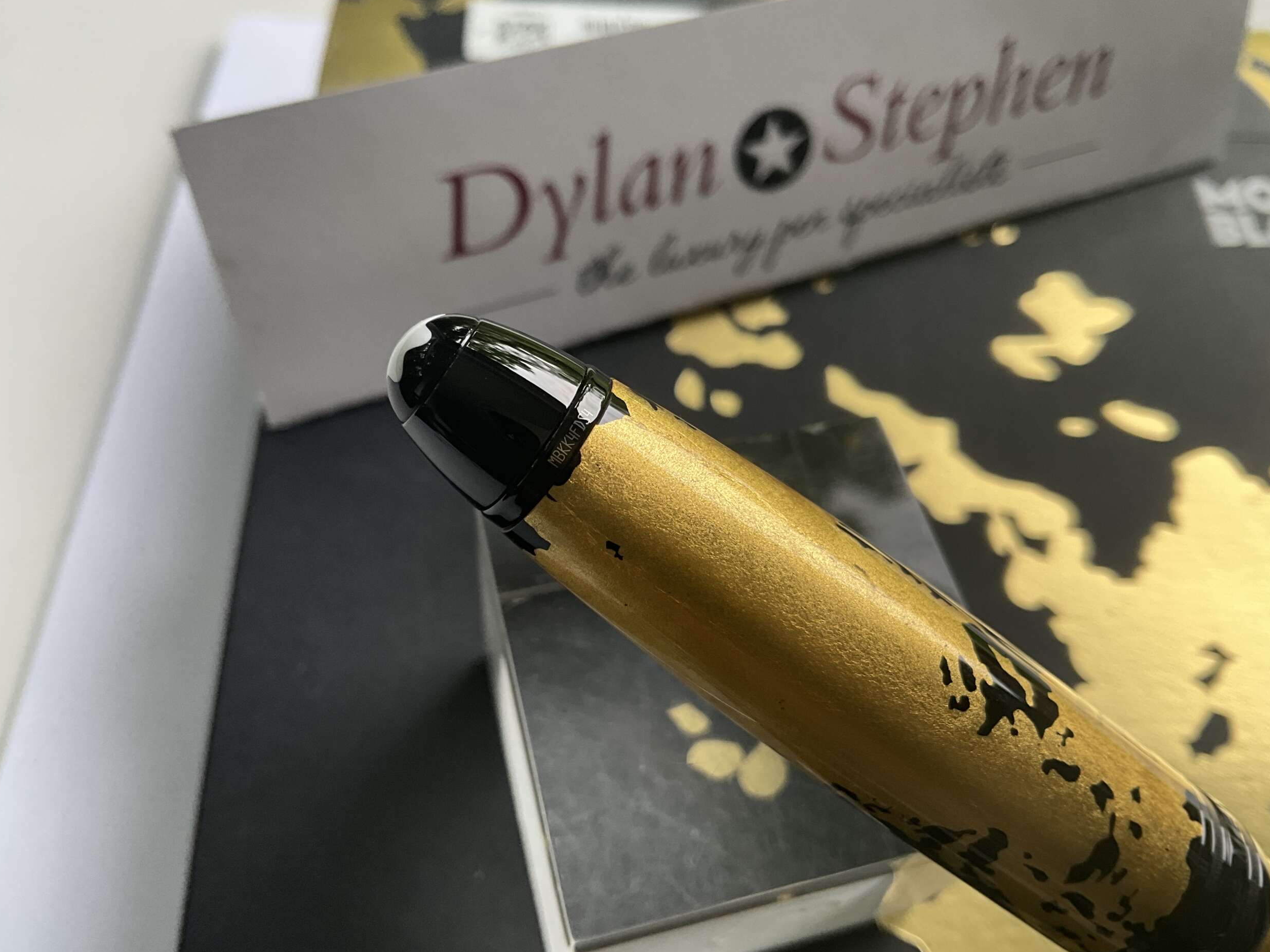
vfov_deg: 46.8
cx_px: 641
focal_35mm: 30
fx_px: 1101
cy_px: 461
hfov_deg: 60.0
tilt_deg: -59.3
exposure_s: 1/122
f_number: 1.8
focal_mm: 3
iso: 40
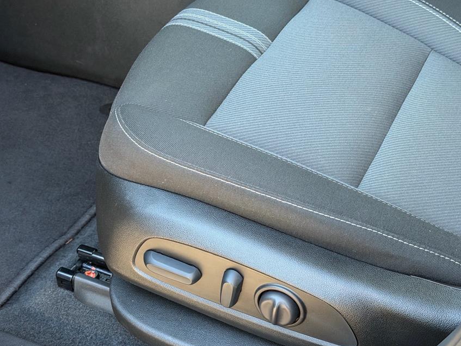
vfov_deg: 25.2
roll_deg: -3.1
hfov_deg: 33.1
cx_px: 270
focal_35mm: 58
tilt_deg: -38.8
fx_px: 773
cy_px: 174
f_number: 1.78
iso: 200
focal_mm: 6.76
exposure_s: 1/76
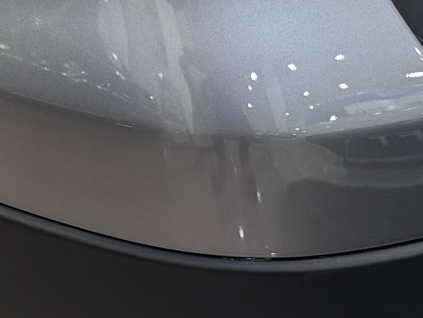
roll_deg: -0.6
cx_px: -86
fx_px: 1699
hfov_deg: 13.8
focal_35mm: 139
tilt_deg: -16.6
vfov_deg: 9.9
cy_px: -315
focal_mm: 6.76
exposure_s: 1/50
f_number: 1.78
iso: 125
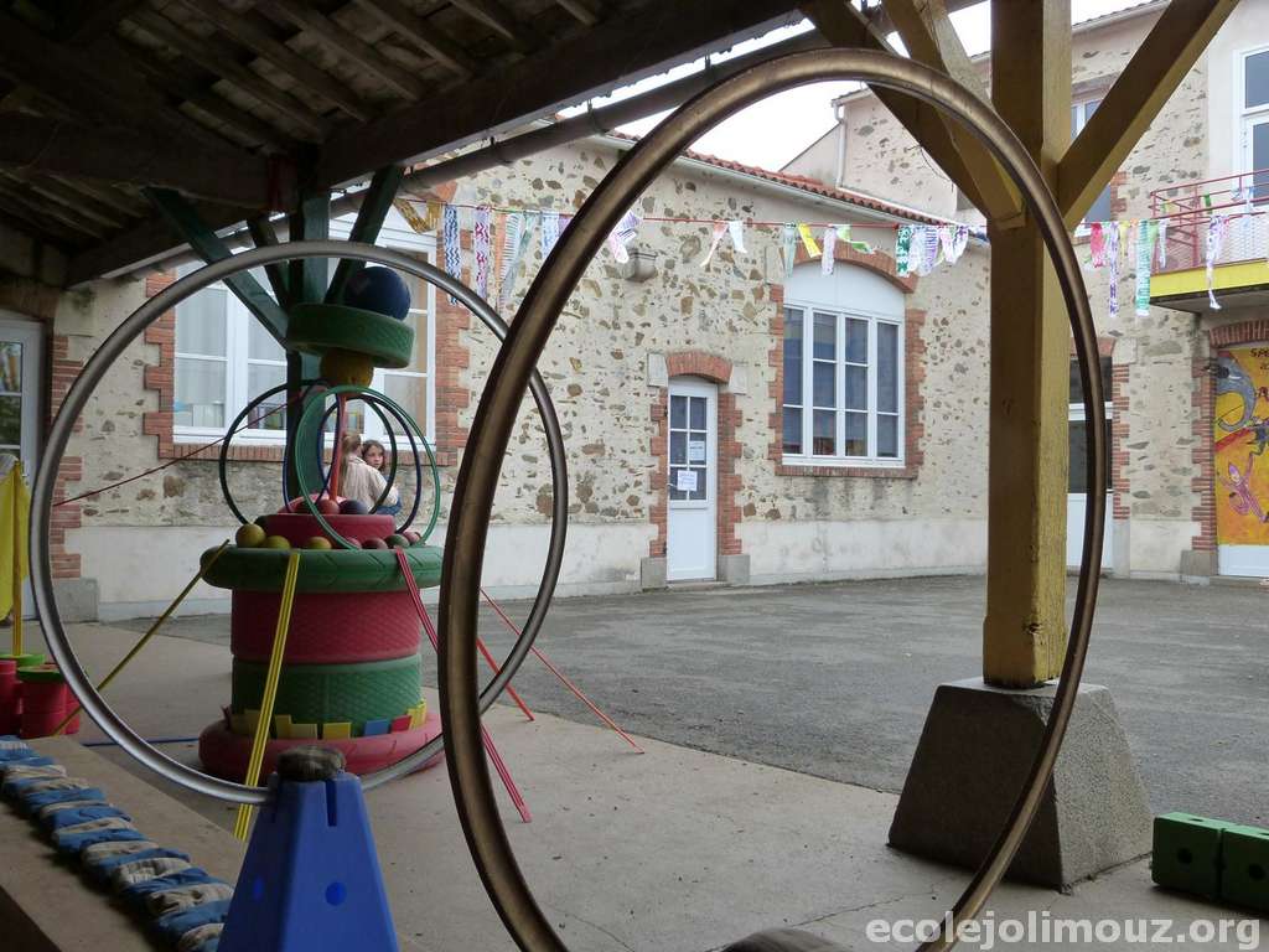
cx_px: 634
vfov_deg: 42.9
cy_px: 476
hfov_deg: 55.4
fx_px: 1210
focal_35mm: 33
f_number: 4
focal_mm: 5.8
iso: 160
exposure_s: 1/125
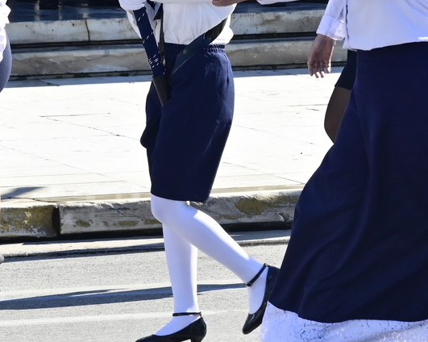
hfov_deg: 3.6
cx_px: 251
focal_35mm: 536
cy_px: 10
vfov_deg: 2.9
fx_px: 6785
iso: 640
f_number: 9
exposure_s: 1/800
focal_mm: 135
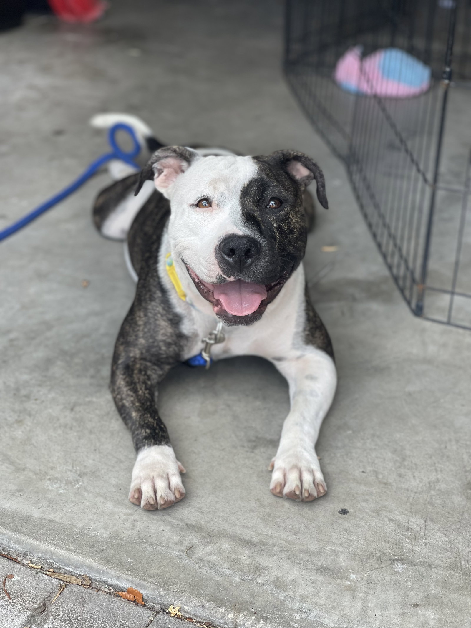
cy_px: 314
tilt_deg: -25.7
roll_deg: -3.2
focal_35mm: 64
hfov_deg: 22.9
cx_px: 236
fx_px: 1161
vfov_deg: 30.3
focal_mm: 7.5
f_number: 2.2
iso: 32
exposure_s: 1/121
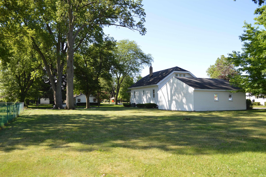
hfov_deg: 62.0
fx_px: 221
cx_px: 133
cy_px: 88
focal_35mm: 30
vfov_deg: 43.5
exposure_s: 1/200
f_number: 5
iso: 100
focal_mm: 20
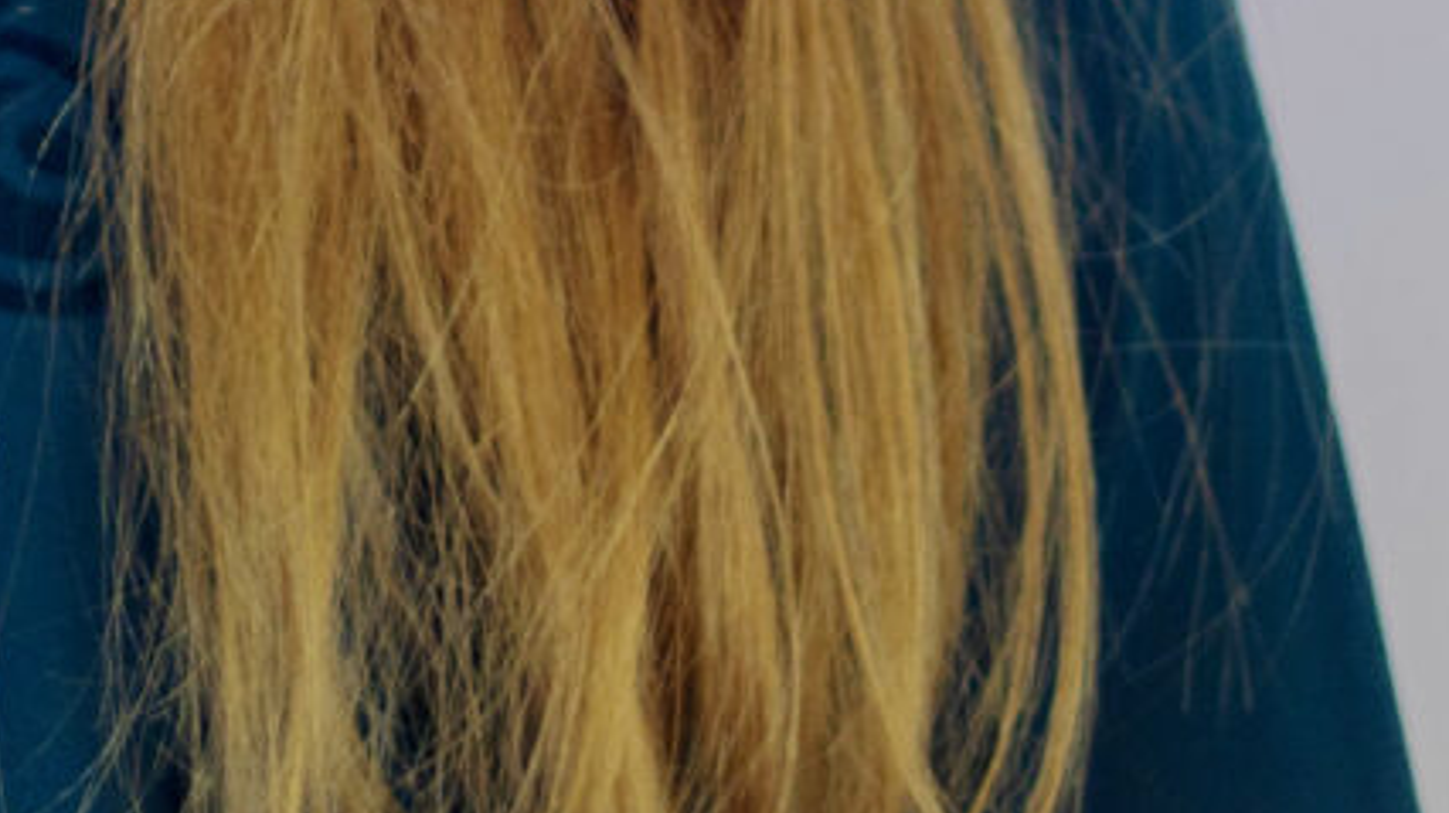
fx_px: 12095
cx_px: -316
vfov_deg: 3.7
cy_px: -1879
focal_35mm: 315
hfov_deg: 6.8
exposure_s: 1/200
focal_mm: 50
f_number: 1.8
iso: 400
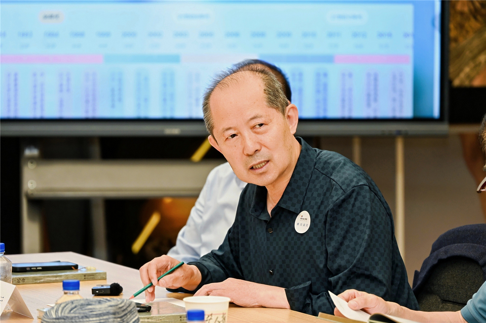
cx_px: 243
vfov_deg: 6.9
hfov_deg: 10.3
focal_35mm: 200
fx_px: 2697
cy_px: 162
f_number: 6.3
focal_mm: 200
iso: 640
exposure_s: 1/60
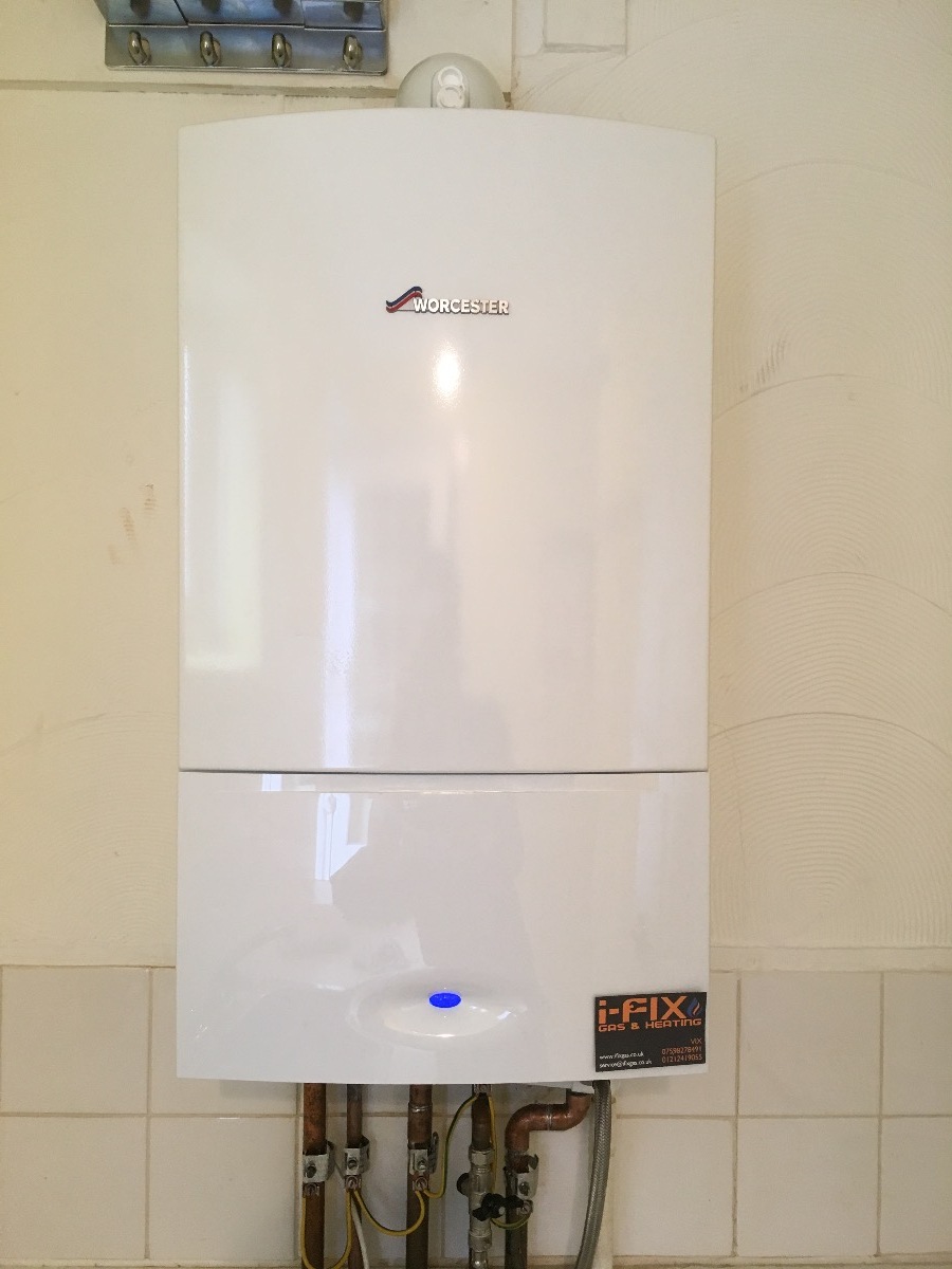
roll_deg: -1.1
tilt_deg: -0.7
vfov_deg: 61.7
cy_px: 634
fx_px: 1063
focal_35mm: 29
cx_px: 476
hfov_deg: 48.2
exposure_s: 1/33
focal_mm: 4.15
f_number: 2.2
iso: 64
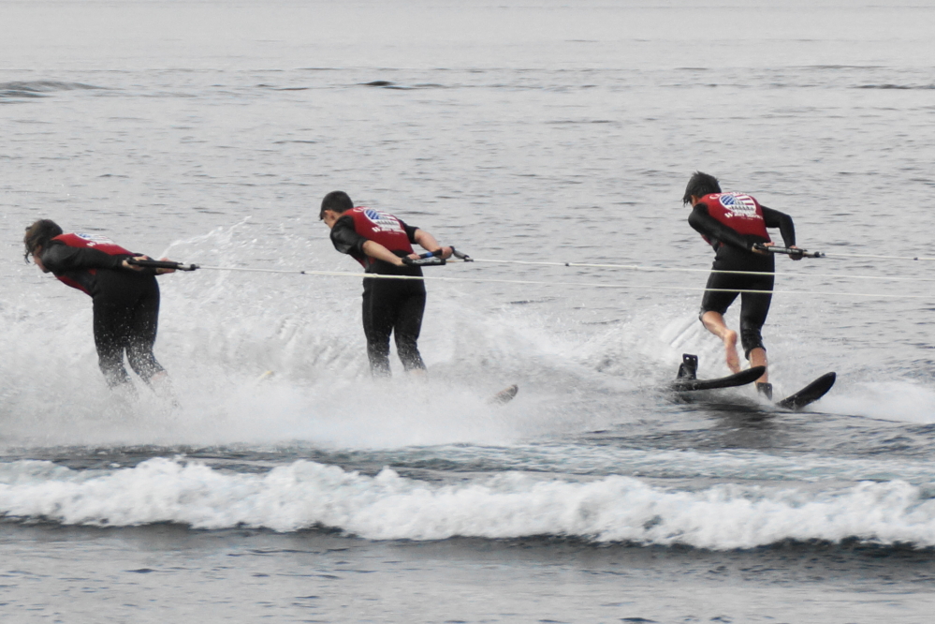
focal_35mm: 135
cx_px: 468
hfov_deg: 15.2
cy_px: 312
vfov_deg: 10.2
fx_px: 3506
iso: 160
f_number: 5.6
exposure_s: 1/160
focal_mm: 90
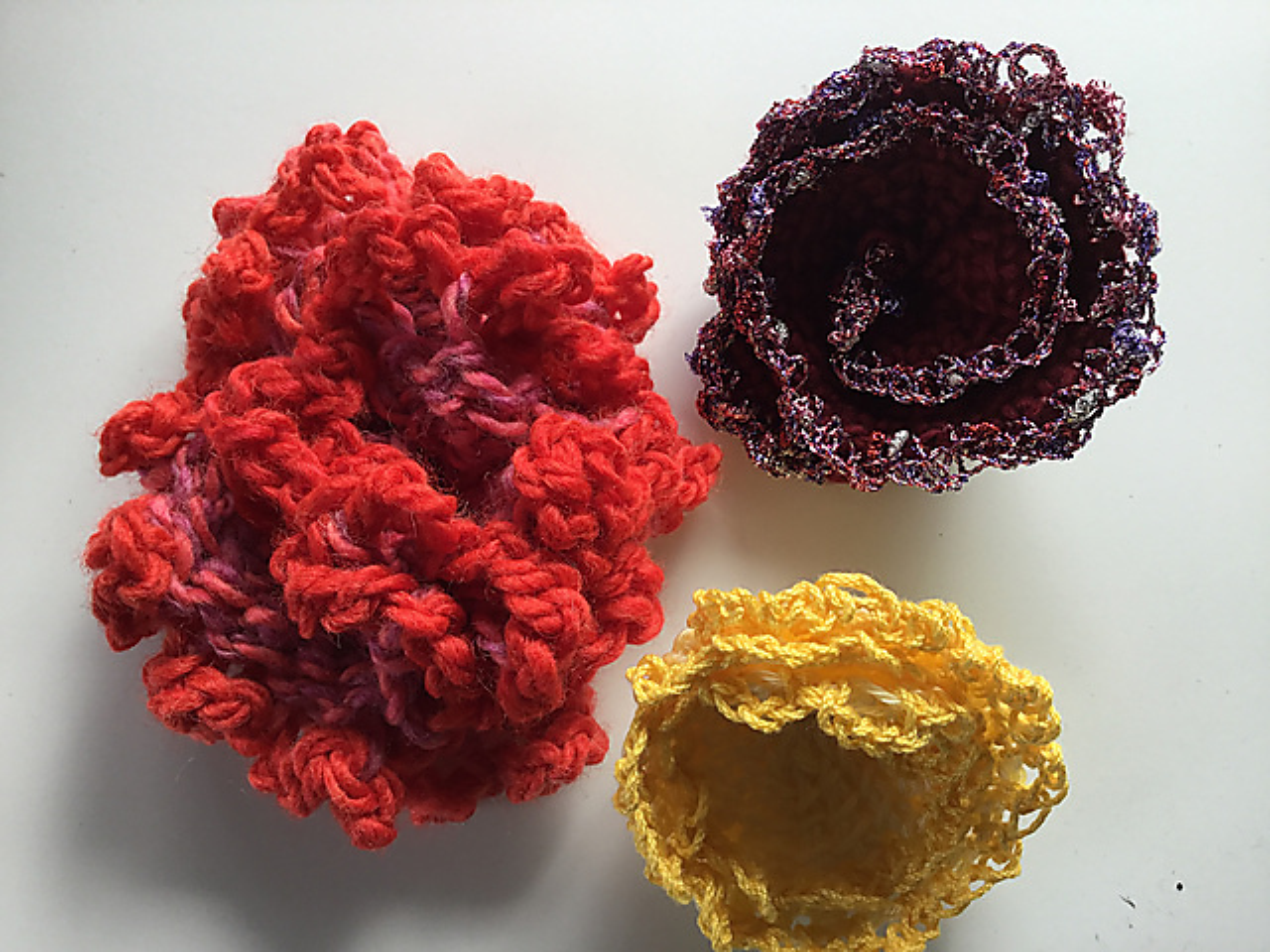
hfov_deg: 58.4
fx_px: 1137
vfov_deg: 45.4
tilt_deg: -82.8
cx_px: 635
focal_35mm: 31
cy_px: 476
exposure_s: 1/120
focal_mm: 3.3
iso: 32
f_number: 2.4
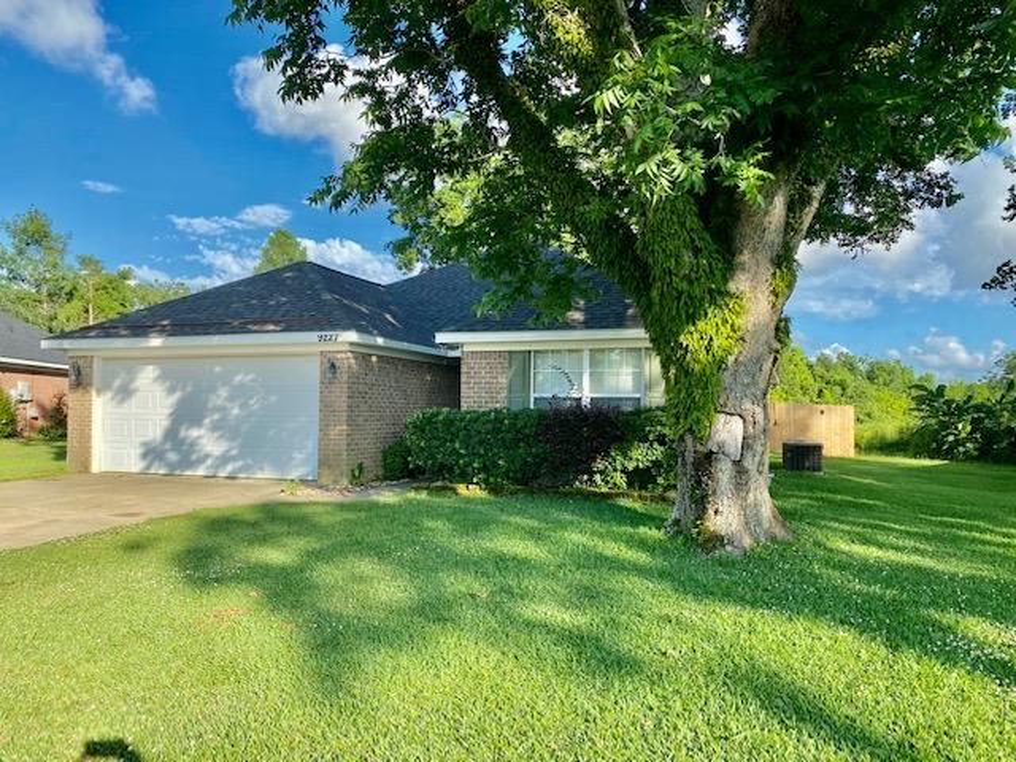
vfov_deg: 53.1
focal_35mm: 26
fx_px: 763
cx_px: 508
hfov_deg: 67.3
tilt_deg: -0.7
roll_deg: -1.1
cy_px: 381
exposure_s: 1/1258
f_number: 1.8
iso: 32
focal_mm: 4.25
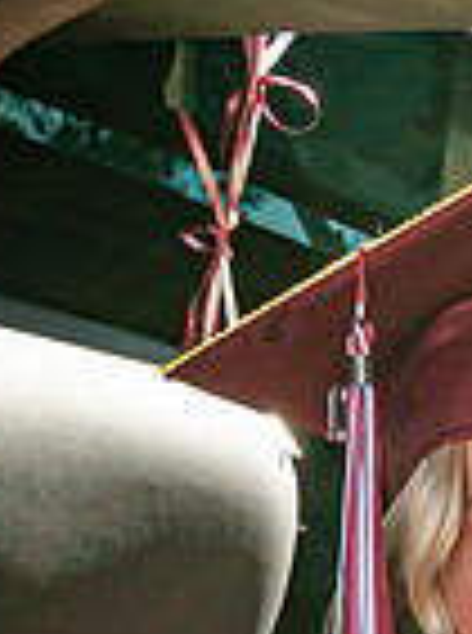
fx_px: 1845
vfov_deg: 19.0
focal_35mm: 101
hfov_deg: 12.4
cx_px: 1020
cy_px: 636
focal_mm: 17
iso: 200
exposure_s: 1/250
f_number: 8
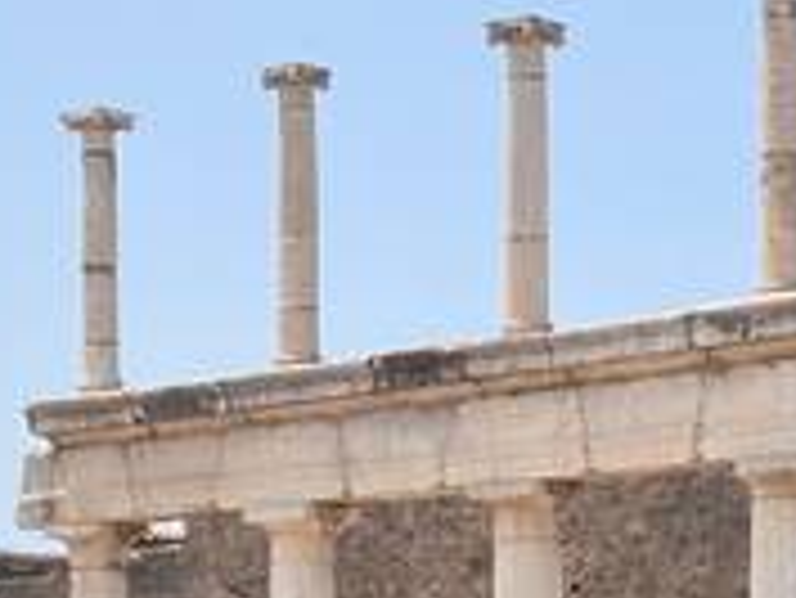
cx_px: 445
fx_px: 2991
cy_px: 585
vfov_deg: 11.3
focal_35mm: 130
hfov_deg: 15.2
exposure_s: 1/5376
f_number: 1.78
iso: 100
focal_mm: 6.86
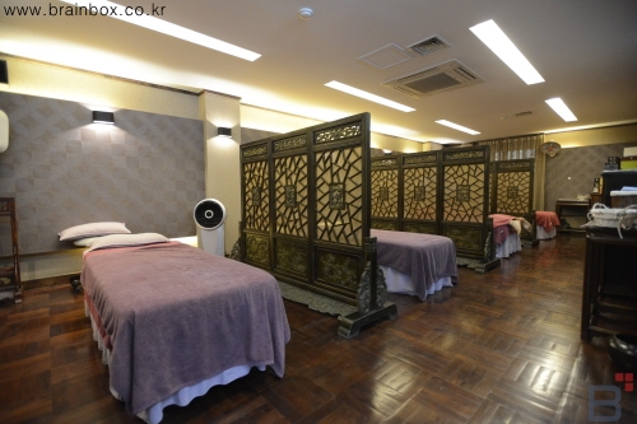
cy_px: 212
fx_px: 301
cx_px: 318
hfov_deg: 93.3
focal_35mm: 17
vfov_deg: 70.4
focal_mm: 17
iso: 2800
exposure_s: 1/60
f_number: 2.8
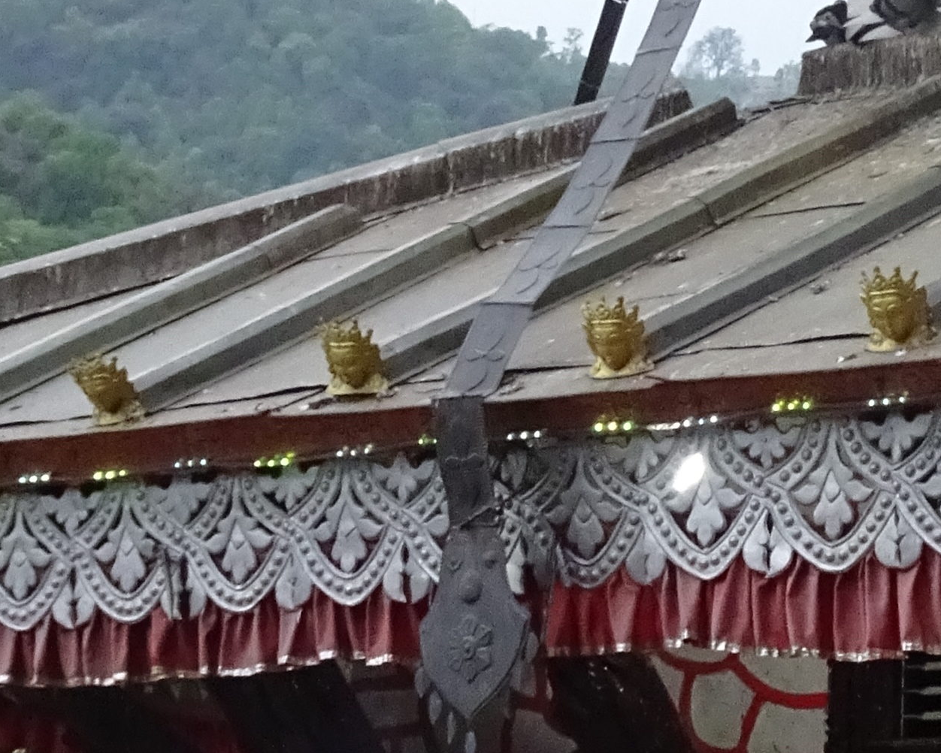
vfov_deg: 10.7
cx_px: 1148
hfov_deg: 12.9
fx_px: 4039
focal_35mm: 145
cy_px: 417
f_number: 4
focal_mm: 6.56
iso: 800
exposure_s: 1/40
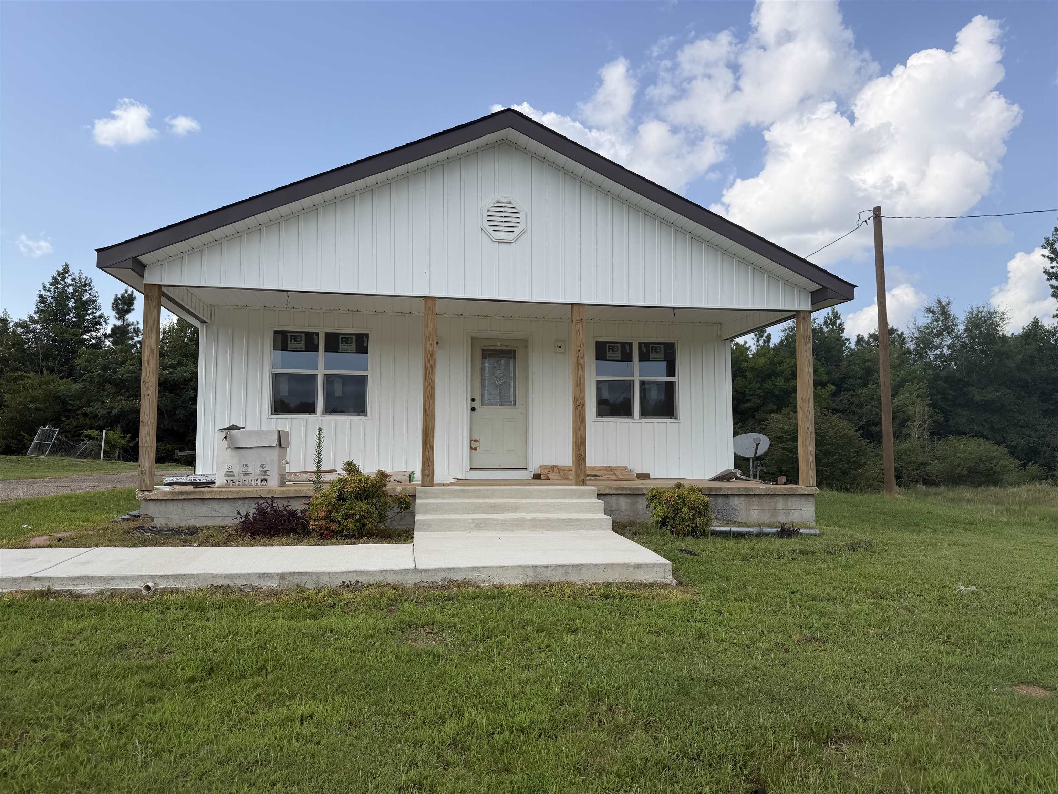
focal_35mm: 24
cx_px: 529
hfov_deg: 71.6
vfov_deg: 56.8
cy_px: 397
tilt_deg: +3.3
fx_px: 734
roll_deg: +0.1
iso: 80
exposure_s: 1/4167
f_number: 1.78
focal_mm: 6.76
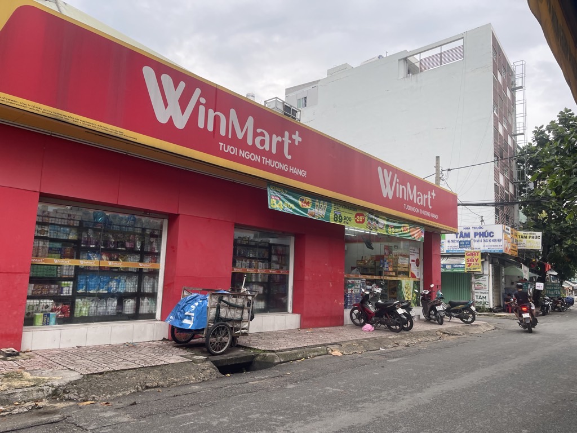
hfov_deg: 69.4
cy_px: 216
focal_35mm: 25
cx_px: 288
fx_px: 417
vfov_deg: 54.9
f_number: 1.6
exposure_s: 1/450
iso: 32
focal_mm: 5.1
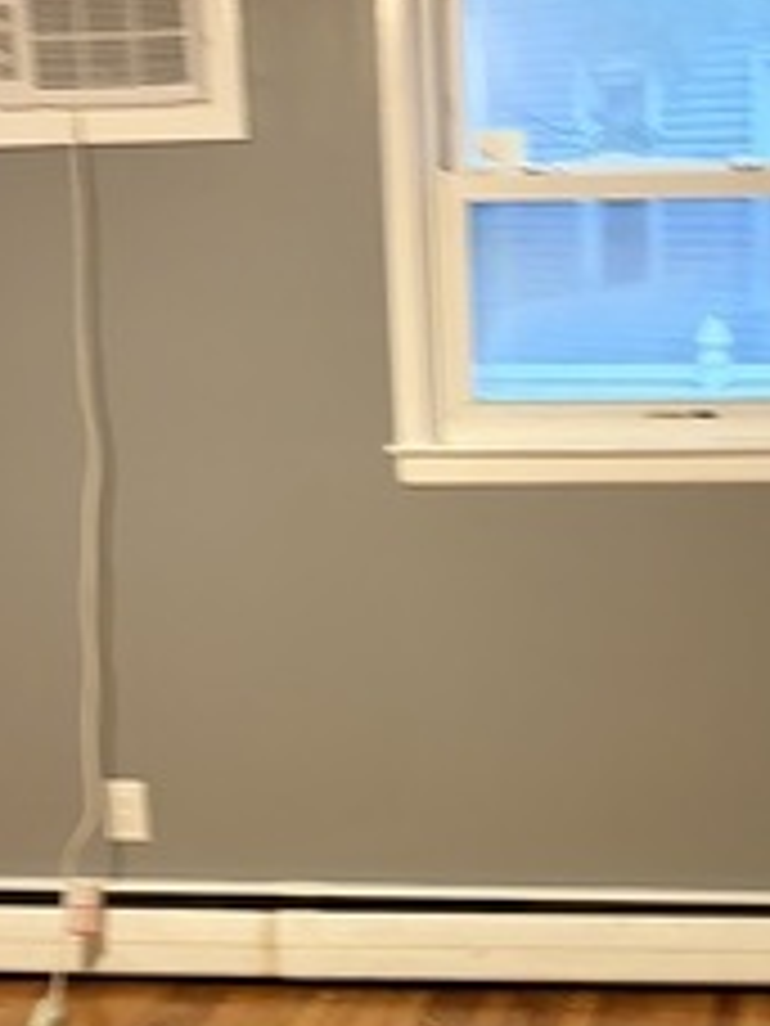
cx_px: 644
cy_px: 821
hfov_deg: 19.1
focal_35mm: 76
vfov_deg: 25.2
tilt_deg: -15.2
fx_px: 2254
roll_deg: +2.1
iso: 320
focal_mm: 5.96
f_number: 1.6
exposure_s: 1/41
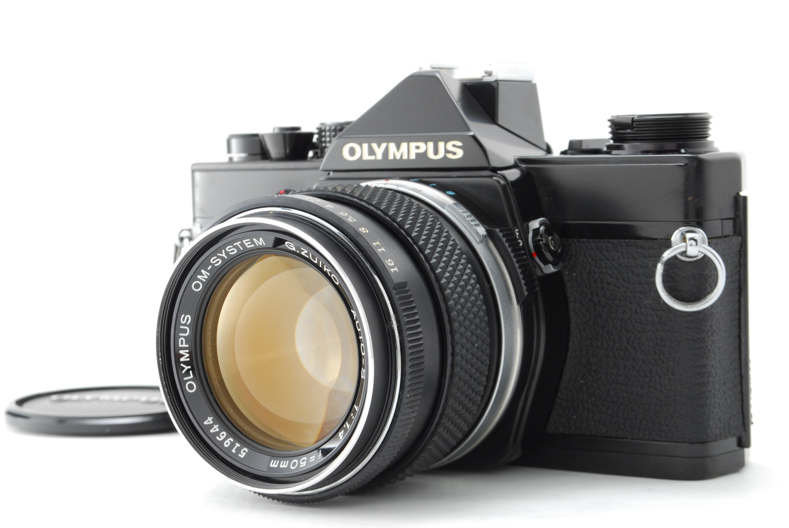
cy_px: 264
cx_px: 394
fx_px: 1712
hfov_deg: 26.0
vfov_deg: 17.5
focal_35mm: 78
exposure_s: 1/100
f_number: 16
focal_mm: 52
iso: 400
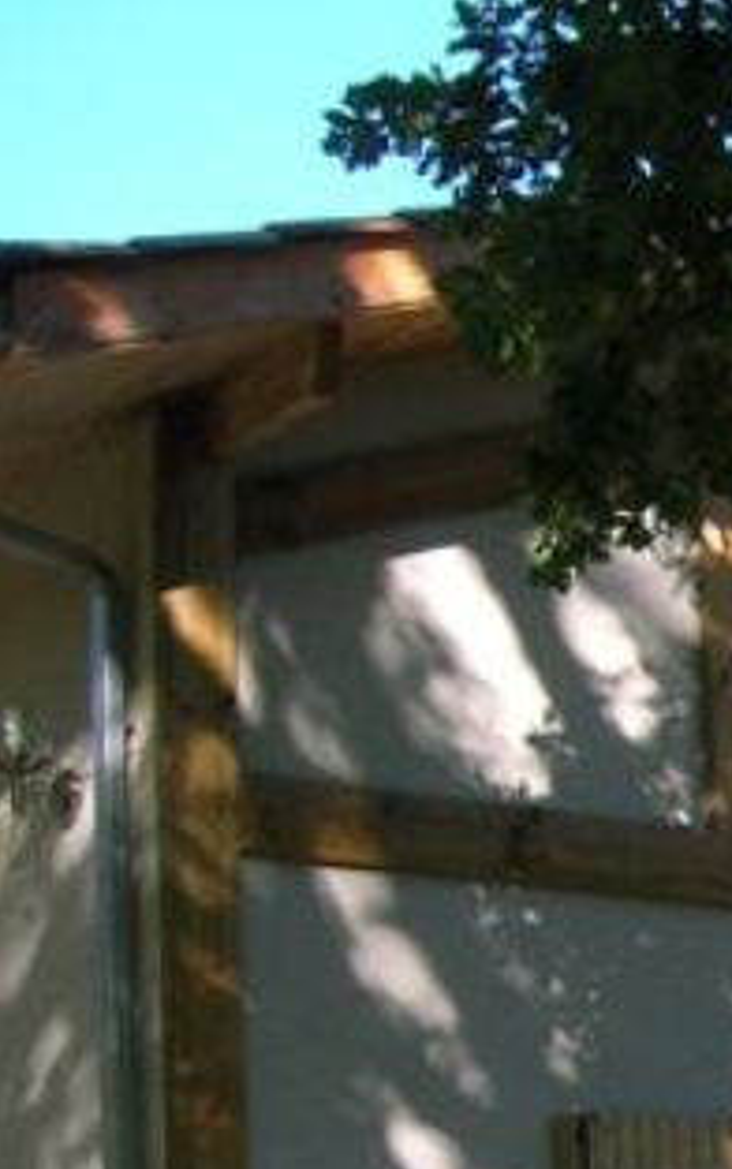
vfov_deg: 22.0
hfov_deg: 12.6
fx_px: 2933
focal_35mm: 92
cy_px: 1051
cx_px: 1430
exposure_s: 1/78.2
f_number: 4.9
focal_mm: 5.7
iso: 50
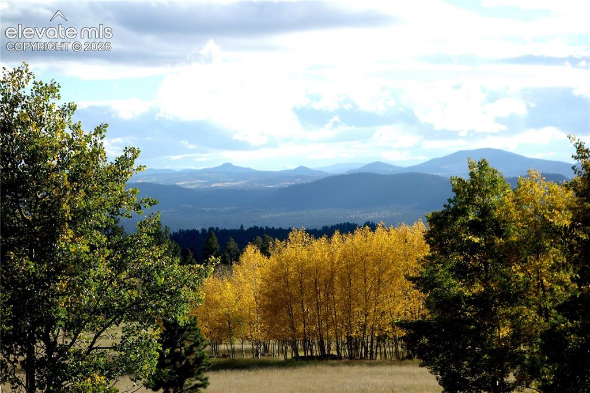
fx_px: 1491
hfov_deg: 22.4
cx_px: 295
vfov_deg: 15.0
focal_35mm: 91
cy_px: 196
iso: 125
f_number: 5.6
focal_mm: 33.9
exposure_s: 1/640
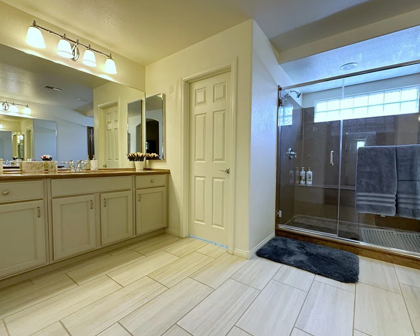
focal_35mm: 16
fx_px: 199
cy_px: 174
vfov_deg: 80.3
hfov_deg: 92.9
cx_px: 227
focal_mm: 2.22
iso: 160
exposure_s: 1/120
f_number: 2.2
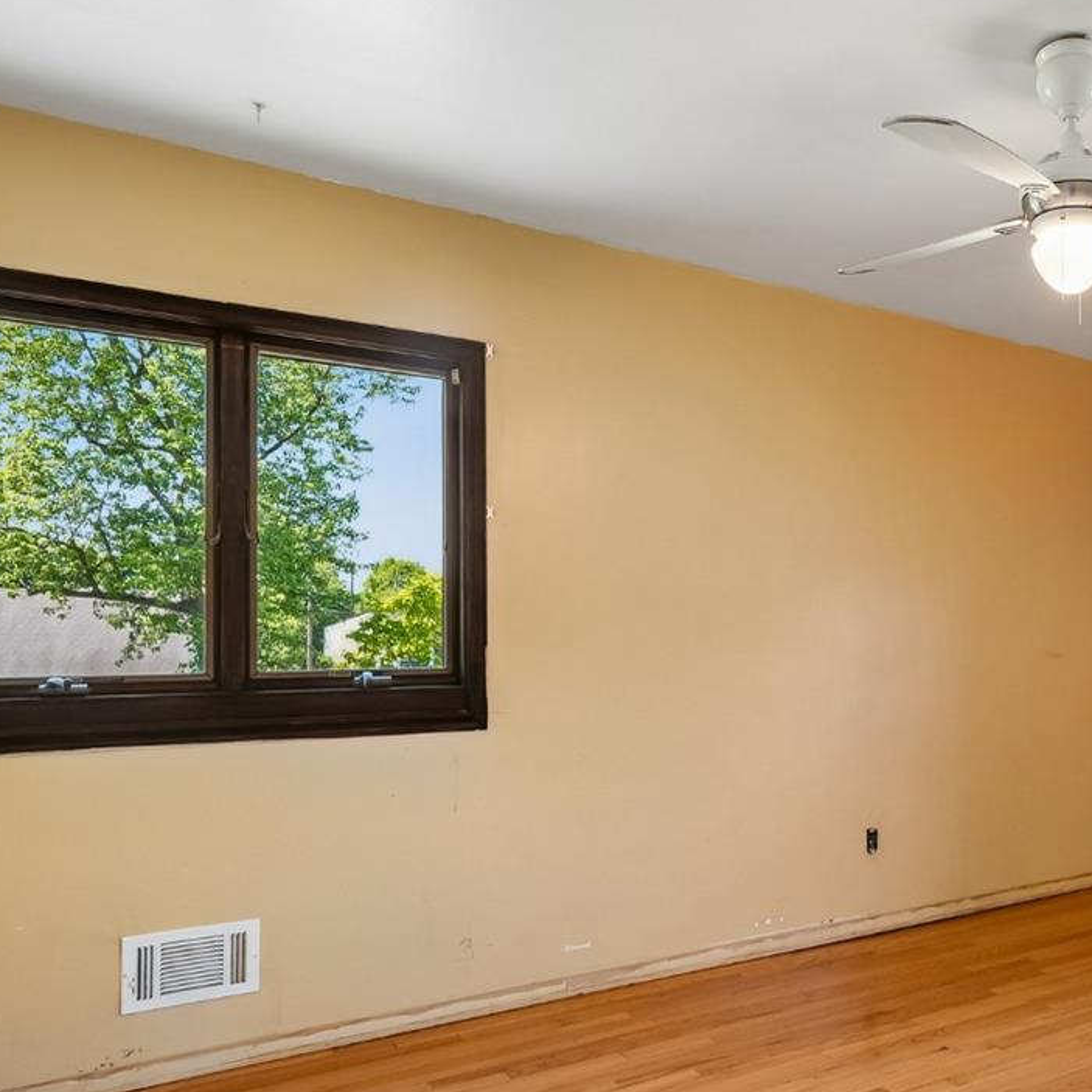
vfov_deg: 55.0
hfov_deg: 50.8
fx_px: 1035
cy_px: 679
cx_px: 930
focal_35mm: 29
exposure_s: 1/20
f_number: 7.1
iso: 800
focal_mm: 16
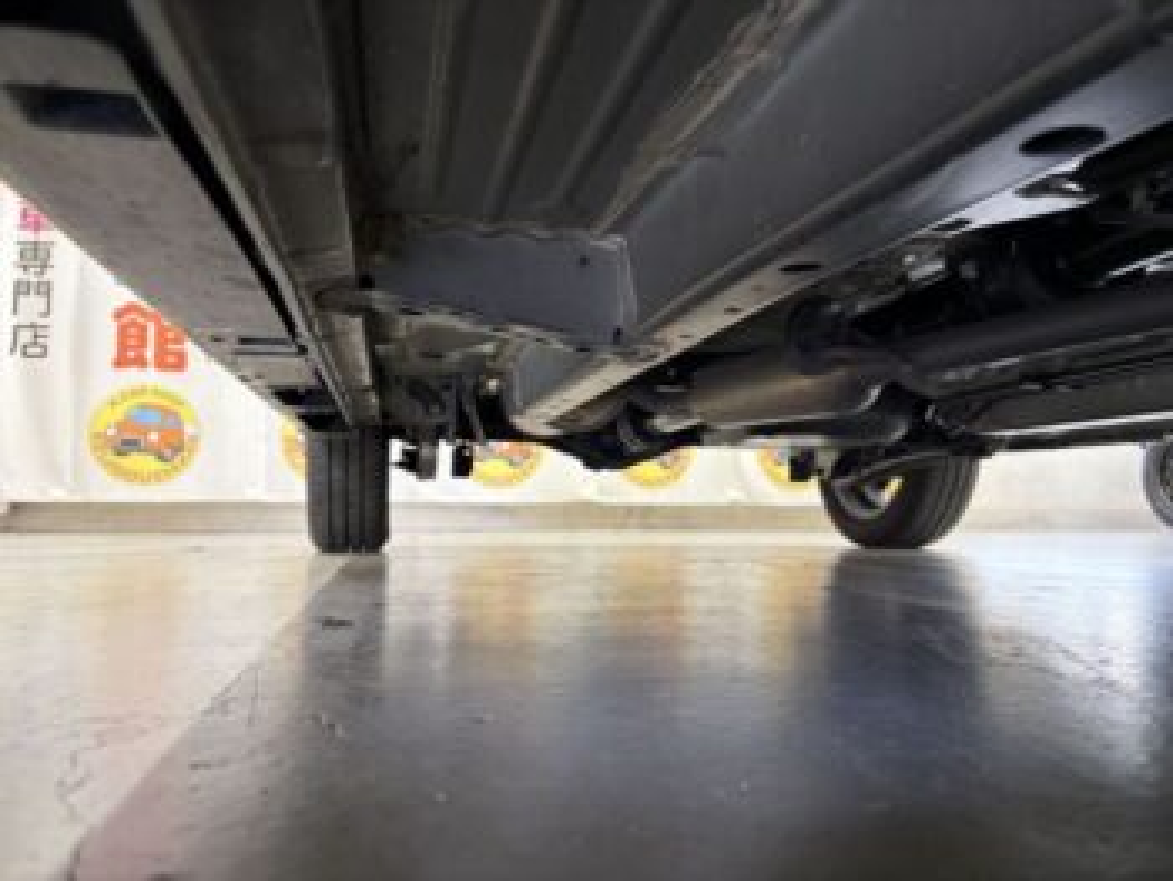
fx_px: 882
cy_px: 440
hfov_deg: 67.3
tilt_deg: +5.7
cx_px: 586
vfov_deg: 53.1
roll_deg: +0.5
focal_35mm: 26
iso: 200
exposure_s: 1/50
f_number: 1.6
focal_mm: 5.96
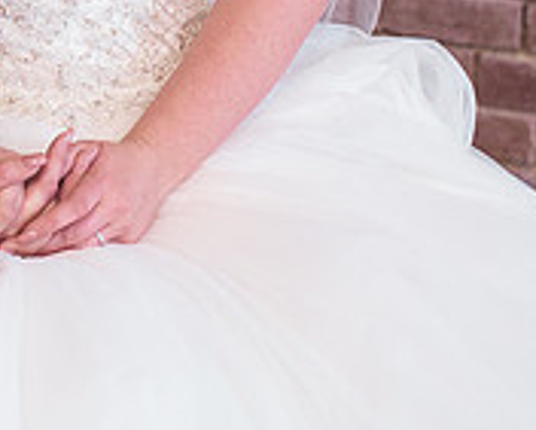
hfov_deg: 11.3
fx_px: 2635
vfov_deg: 9.2
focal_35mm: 166
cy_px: -48
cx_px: -176
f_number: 2.5
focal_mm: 35
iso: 400
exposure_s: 1/125
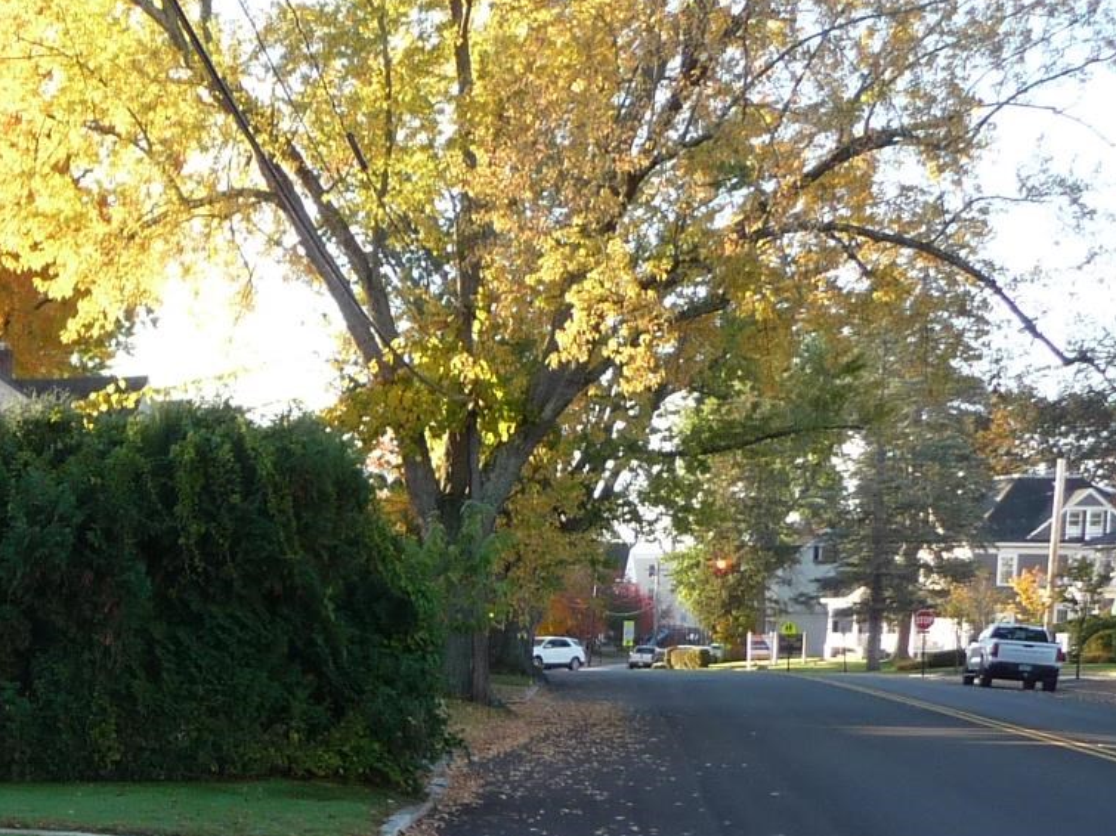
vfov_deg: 18.8
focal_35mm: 76
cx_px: -309
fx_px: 2450
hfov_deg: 23.0
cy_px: 858
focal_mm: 4.7
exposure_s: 1/100
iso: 100
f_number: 3.3
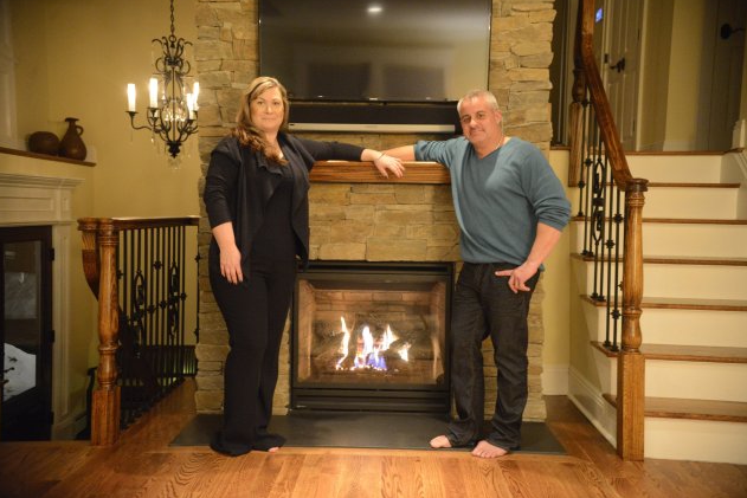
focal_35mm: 35
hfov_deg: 54.4
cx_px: 375
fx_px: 726
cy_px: 245
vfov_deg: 37.9
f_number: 4.5
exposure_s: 1/15
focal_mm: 34
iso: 6400
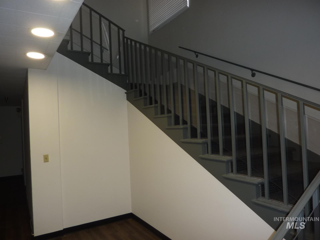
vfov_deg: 54.9
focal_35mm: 25
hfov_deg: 69.4
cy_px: 120
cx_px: 160
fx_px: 231
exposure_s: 1/30
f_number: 3.3
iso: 100
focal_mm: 4.1
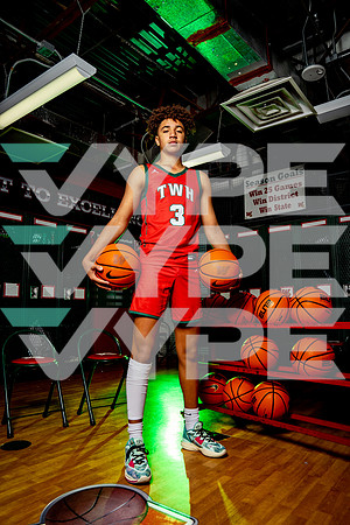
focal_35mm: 24
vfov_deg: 73.7
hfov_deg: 53.1
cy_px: 262
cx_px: 175
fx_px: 350
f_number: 8
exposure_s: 1/200
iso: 200
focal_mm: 24
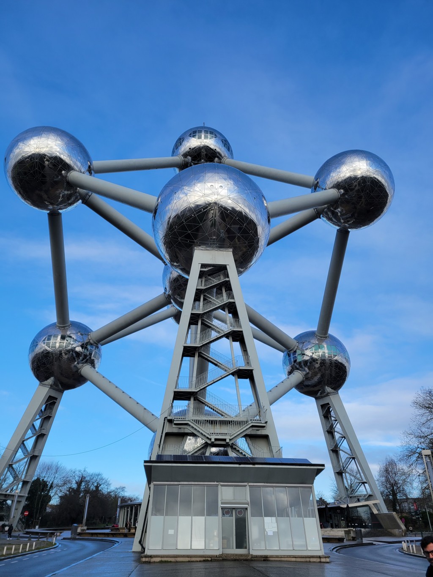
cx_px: 216
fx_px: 434
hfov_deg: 53.1
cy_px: 288
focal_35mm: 26
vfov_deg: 67.3
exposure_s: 1/1293
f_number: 1.8
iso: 40
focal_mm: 5.4
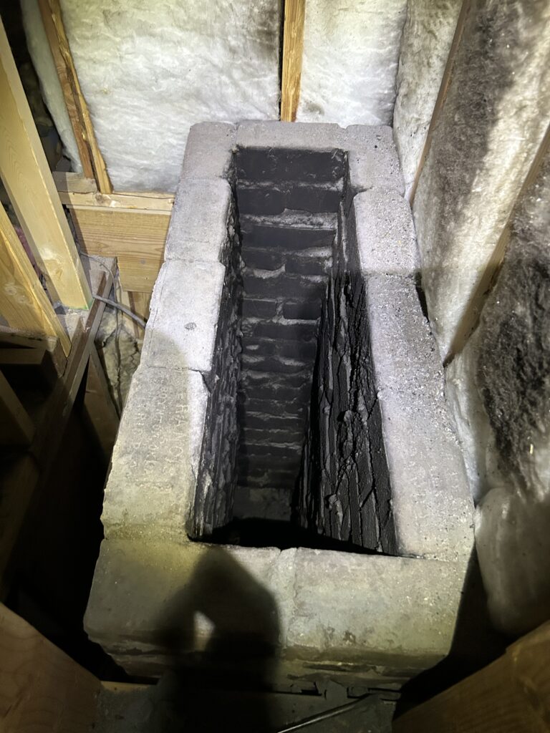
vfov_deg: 67.3
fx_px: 551
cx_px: 275
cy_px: 366
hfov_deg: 53.1
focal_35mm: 26
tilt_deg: -52.1
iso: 500
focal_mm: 5.7
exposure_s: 1/54
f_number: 1.5
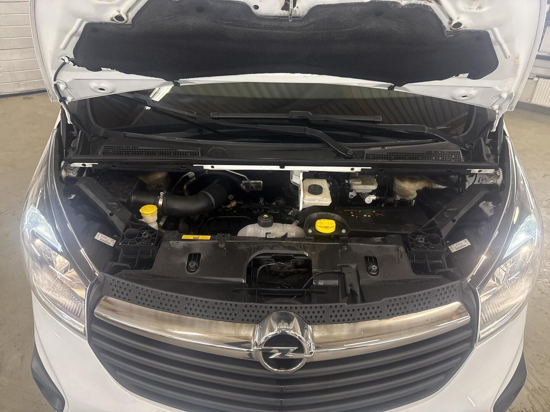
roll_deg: +0.3
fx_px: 381
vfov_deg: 56.8
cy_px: 206
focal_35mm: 24
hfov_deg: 71.6
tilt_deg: -30.6
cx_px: 275
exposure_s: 1/47
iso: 250
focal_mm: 6.76
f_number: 1.78
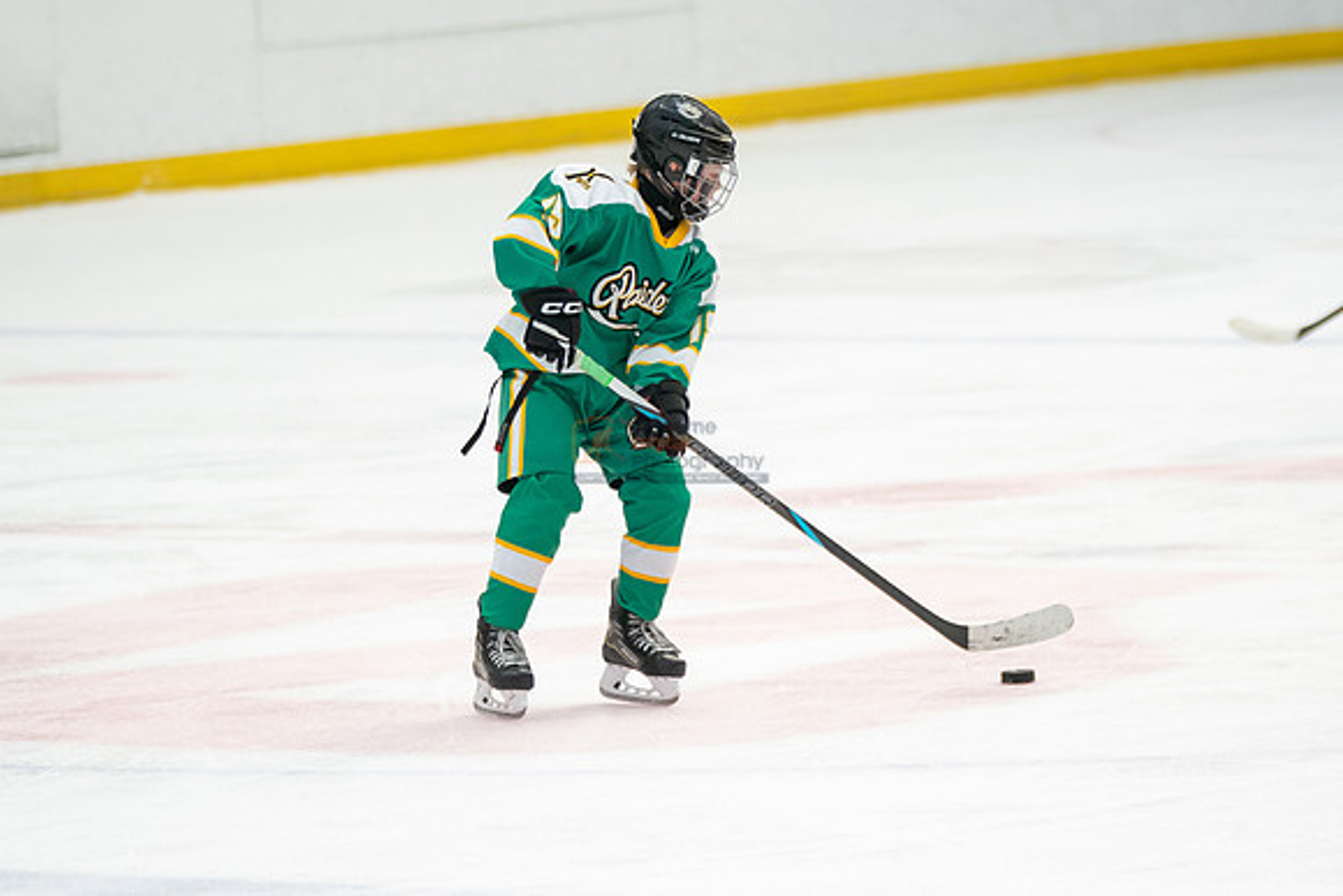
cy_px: 532
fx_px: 9857
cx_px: 721
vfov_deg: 5.2
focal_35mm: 264
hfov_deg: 7.8
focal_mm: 176
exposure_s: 1/2000
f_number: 3.2
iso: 2500
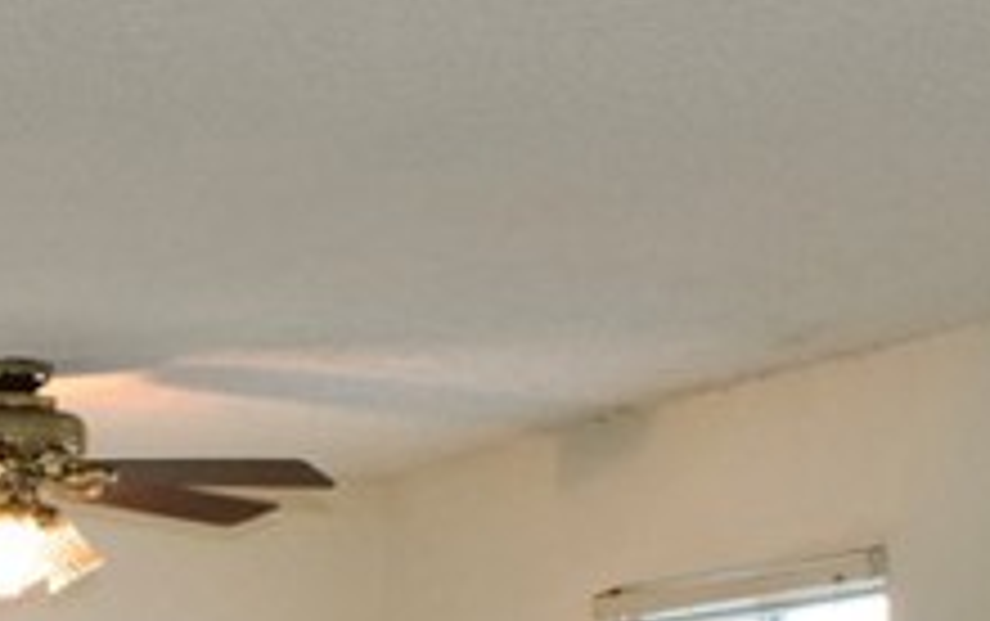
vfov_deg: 8.9
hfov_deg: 14.4
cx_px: -27
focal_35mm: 142
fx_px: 3835
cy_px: 1026
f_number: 14
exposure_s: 1/13
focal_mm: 20
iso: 800
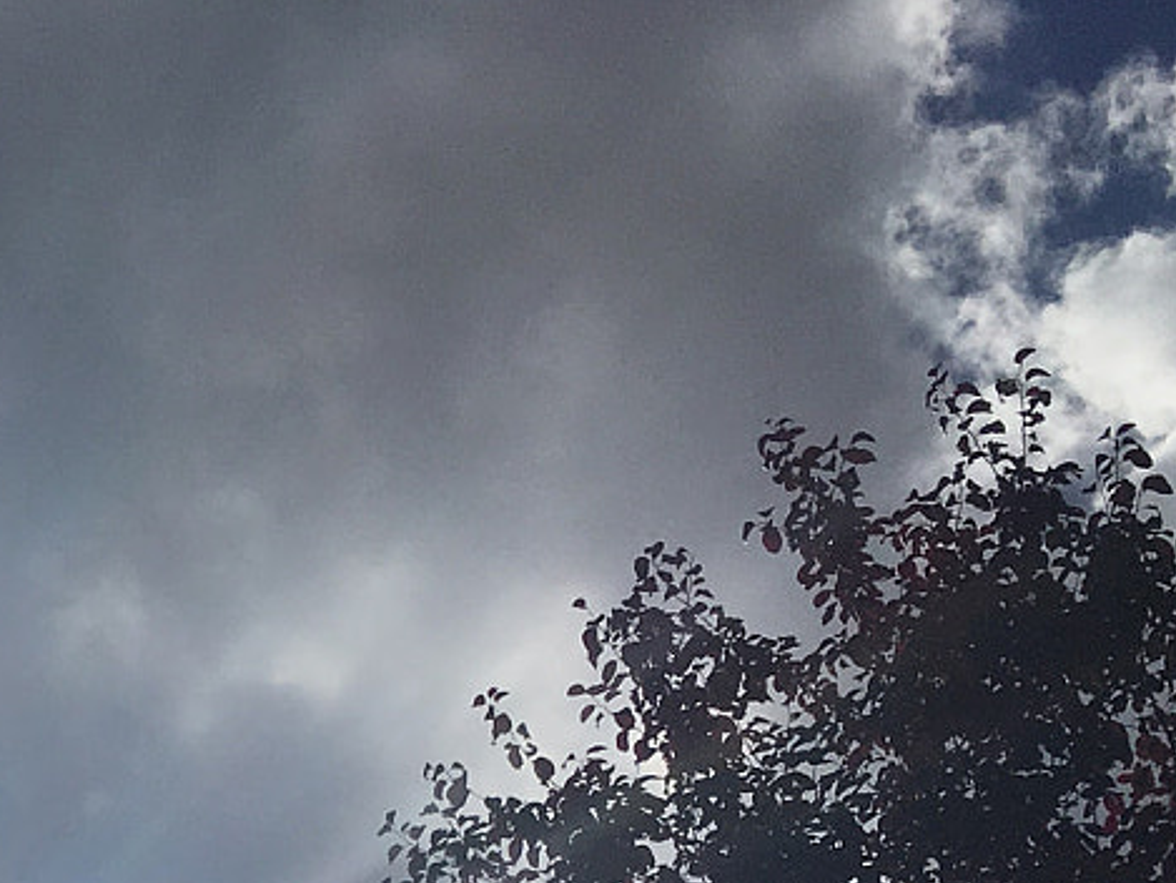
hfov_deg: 18.2
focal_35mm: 99
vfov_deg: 13.7
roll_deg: +0.5
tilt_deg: +40.7
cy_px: 1462
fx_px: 3364
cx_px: -439
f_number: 2.2
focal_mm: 4.15
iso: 25
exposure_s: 1/15385
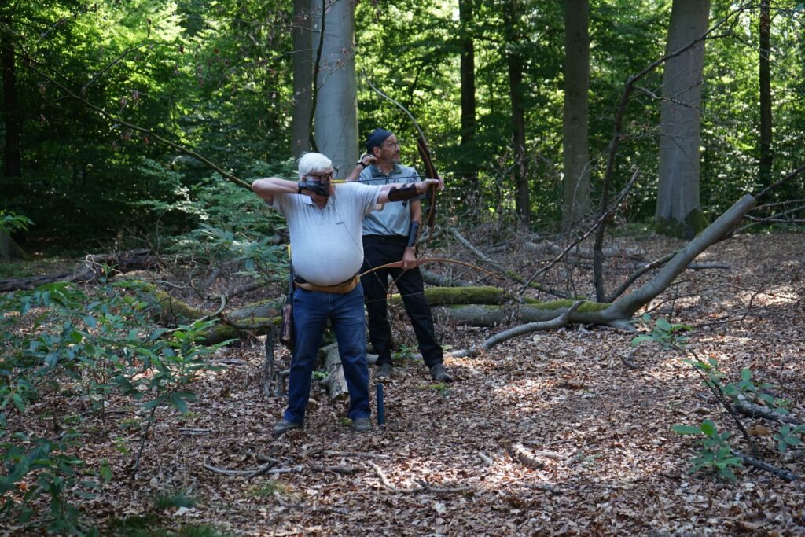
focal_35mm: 54
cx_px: 402
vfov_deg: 25.1
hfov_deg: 36.9
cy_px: 268
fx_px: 1208
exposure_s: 1/160
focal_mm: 54
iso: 800
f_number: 5
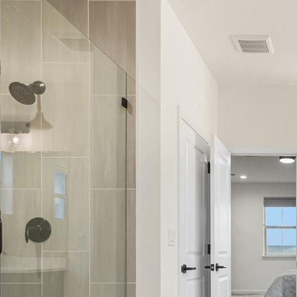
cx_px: 332
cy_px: 248
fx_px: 417
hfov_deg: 33.7
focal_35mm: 43
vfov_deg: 37.4
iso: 200
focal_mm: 16
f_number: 8
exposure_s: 1/80
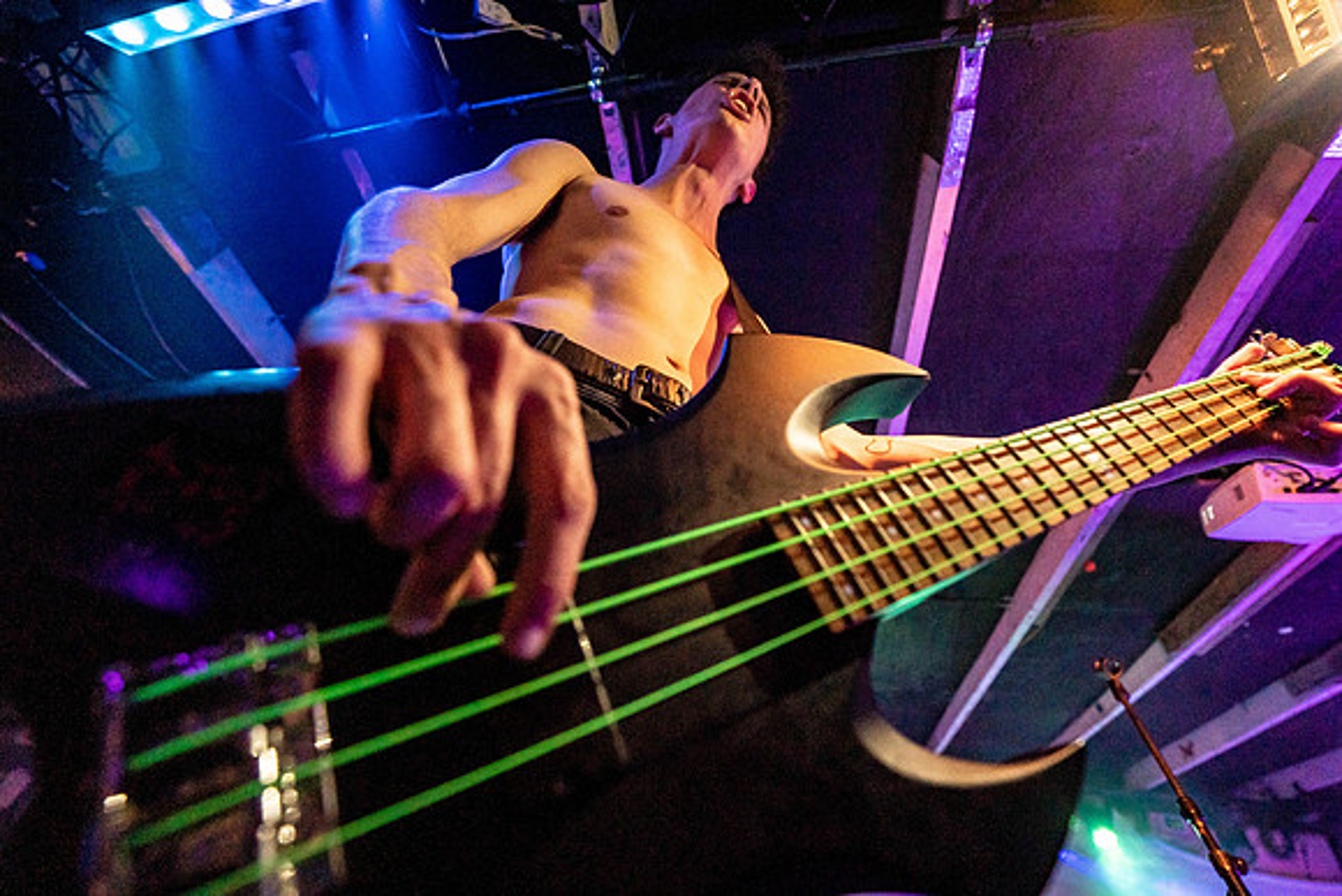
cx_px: 671
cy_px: 448
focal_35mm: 14
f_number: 2.8
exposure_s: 1/250
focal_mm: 14
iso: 3200
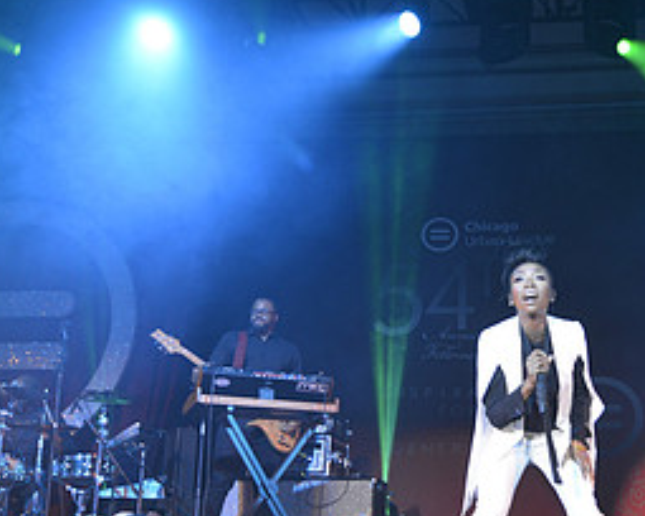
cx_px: 556
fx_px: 897
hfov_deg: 37.4
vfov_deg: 31.5
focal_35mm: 47
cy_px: 391
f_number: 5.6
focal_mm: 22
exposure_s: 1/125
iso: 800
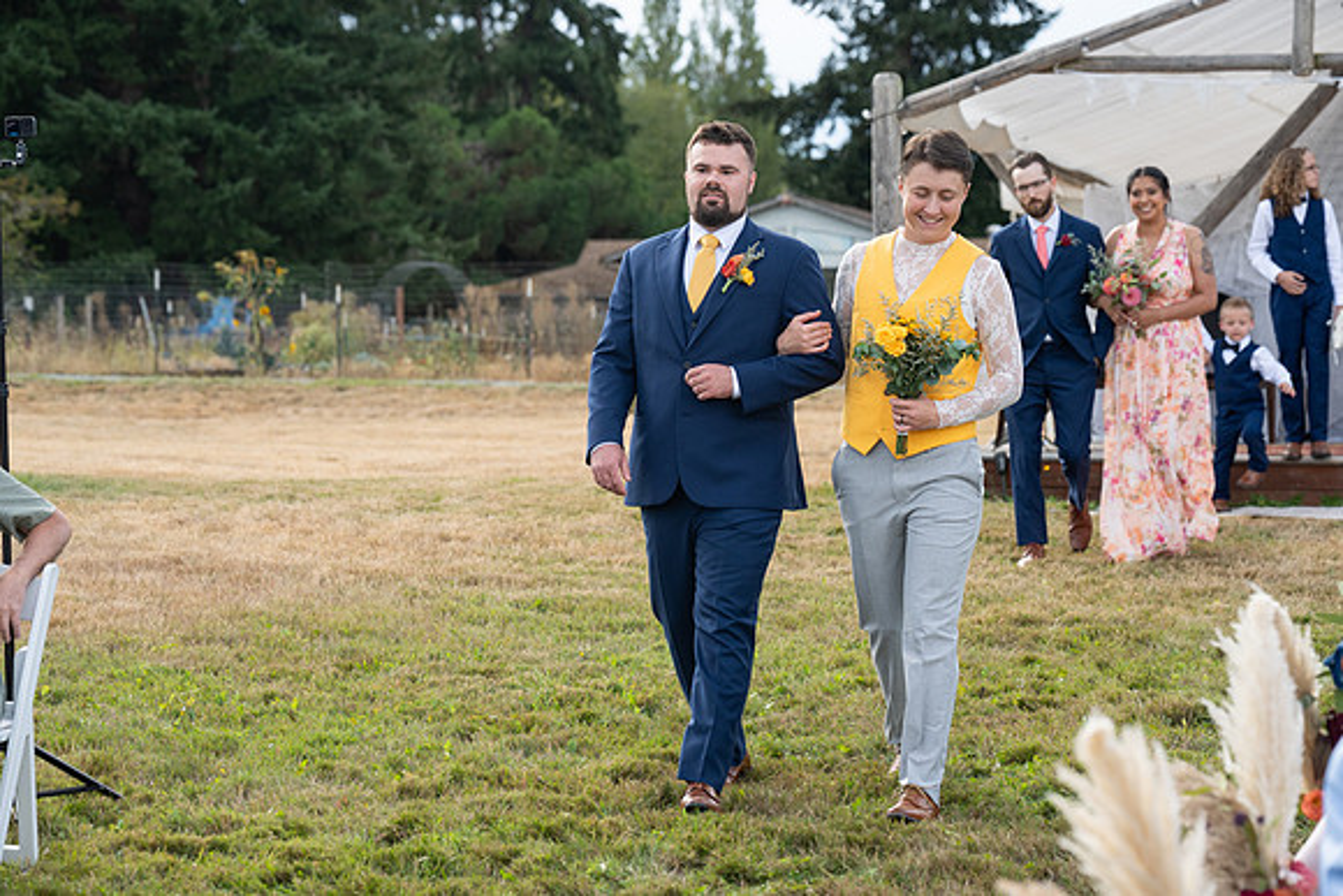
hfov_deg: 22.4
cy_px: 448
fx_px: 3395
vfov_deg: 15.0
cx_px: 672
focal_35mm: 91
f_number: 4.5
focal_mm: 91
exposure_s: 1/800
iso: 400
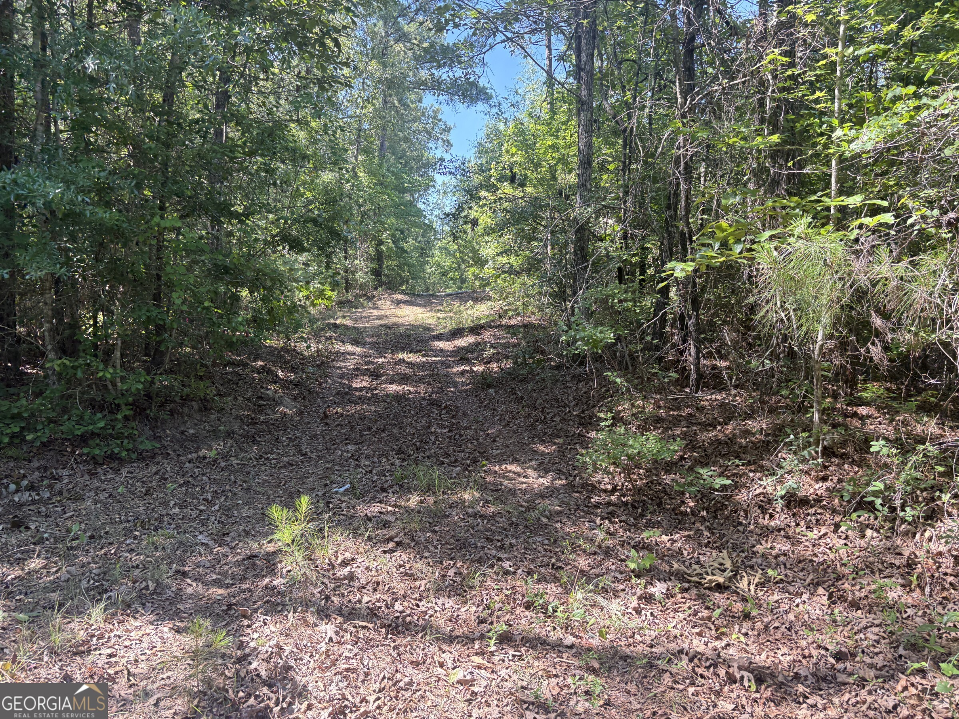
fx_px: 720
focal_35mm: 26
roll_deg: +0.3
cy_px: 360
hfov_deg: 67.3
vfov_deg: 53.1
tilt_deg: -8.4
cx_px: 480
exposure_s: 1/242
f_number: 1.6
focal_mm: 5.96
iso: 80
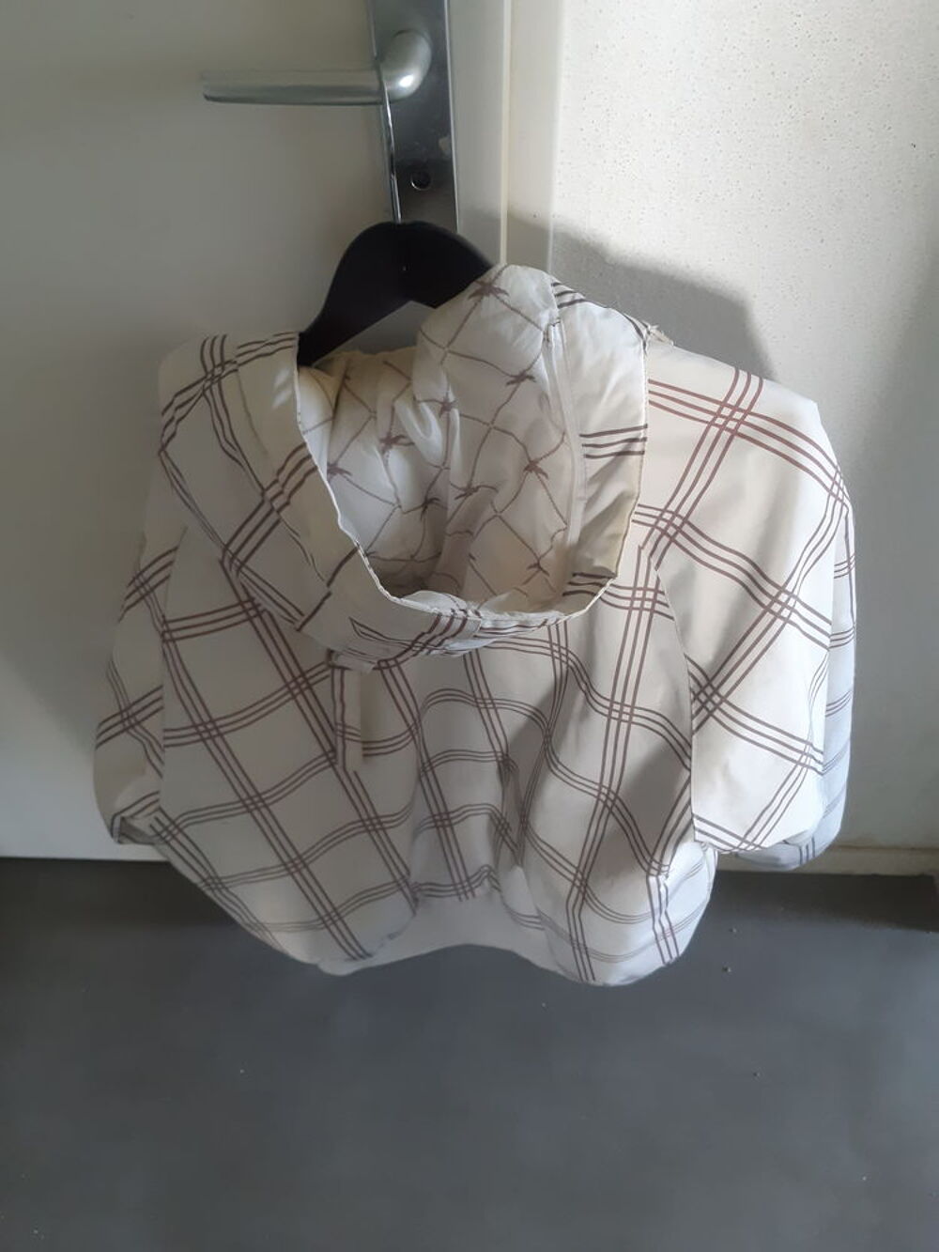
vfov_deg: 67.3
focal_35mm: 26
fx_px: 940
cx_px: 470
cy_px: 626
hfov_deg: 53.1
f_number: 1.7
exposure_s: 1/50
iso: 200
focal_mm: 3.93
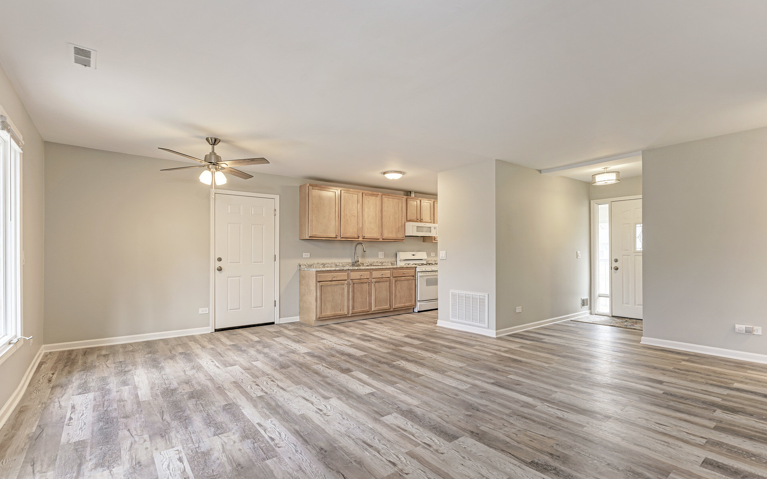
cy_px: 246
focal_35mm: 17
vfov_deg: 68.0
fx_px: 355
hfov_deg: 94.4
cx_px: 385
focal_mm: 16
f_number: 7.1
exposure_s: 1/6
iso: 100
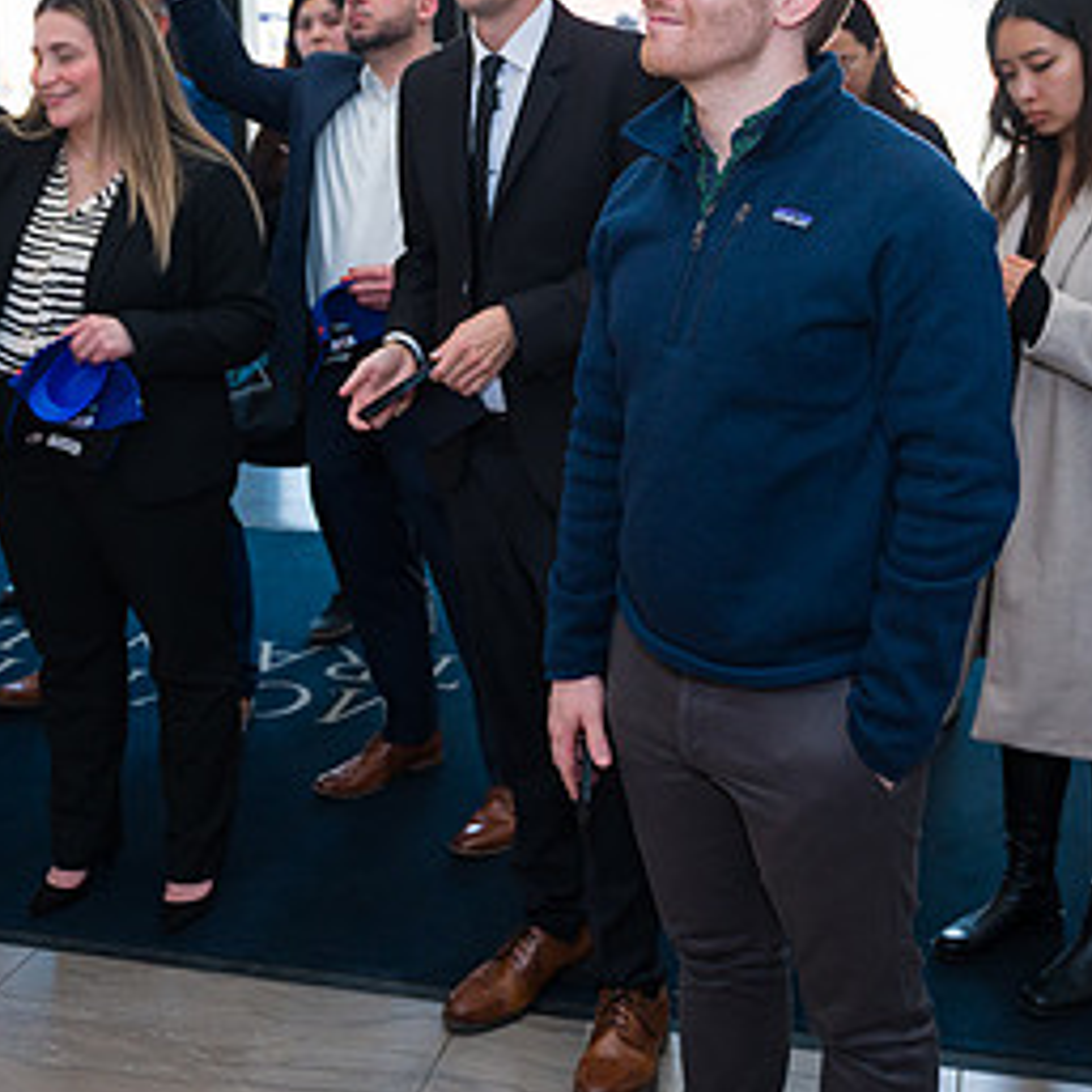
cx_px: 603
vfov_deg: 36.1
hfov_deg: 36.8
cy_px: 293
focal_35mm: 46
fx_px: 1642
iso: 800
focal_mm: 24
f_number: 4
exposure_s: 1/200
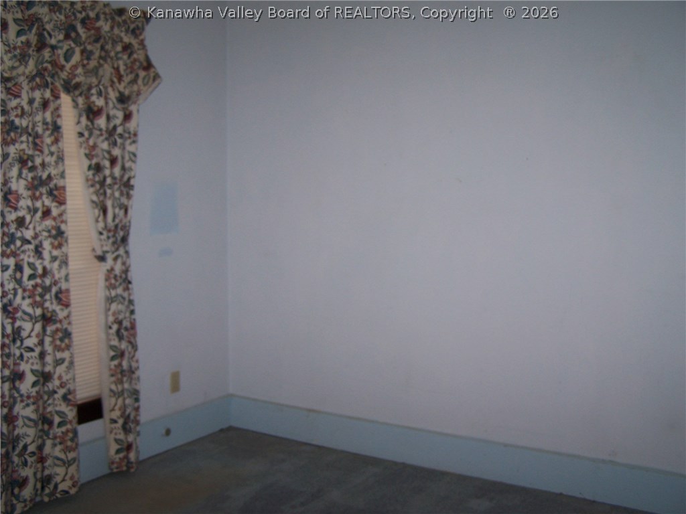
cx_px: 343
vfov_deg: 37.7
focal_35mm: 38
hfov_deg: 49.0
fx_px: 753
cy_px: 257
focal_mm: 6.3
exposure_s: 1/60
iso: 80
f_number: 2.8
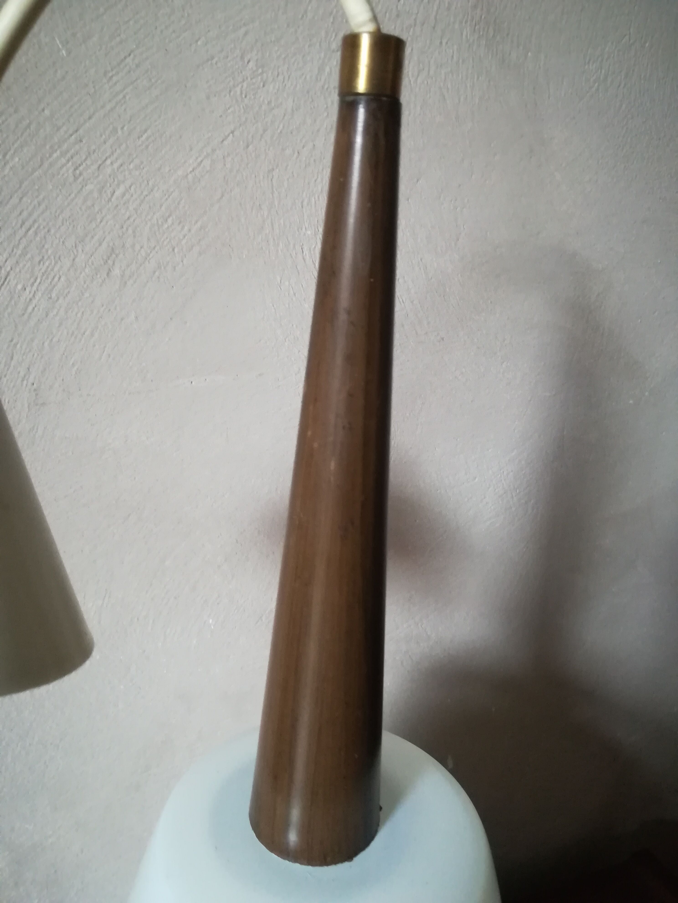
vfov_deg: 67.3
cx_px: 339
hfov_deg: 53.1
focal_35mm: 26
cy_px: 452
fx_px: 679
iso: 800
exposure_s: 1/14.3
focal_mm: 3.83
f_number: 2.2
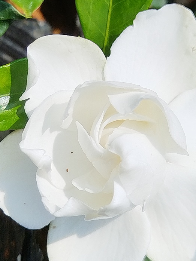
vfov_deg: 24.1
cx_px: 108
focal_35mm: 81
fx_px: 612
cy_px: 121
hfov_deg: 18.2
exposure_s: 1/1989
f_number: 1.9
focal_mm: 4.95
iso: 100
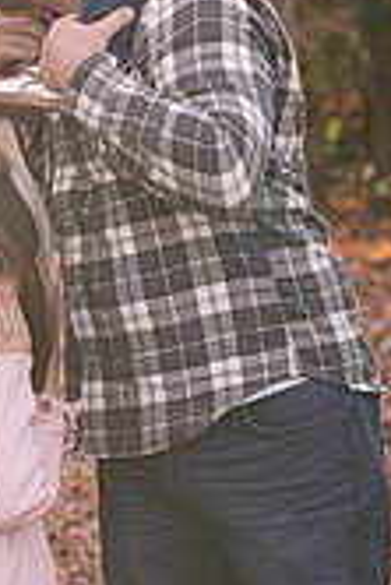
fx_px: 3739
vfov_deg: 8.9
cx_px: -4
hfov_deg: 6.0
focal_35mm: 230
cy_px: 35
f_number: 4
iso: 320
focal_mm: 85
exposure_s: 1/250
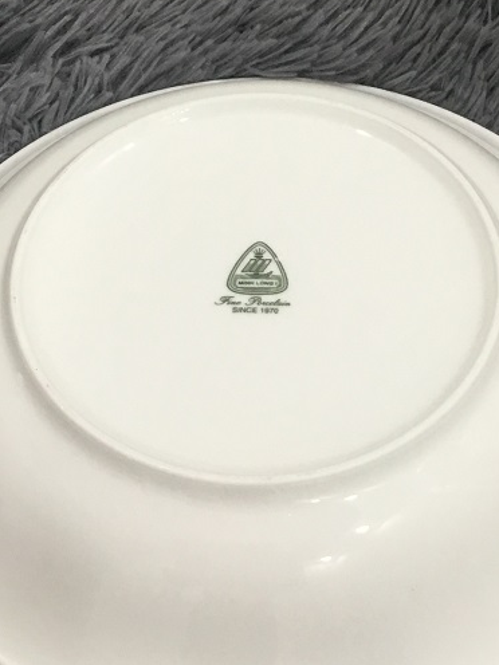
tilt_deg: -51.1
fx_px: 1442
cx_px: 259
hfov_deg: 19.6
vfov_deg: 26.0
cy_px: 292
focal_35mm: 75
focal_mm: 3.3
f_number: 2.4
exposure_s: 1/33
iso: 64
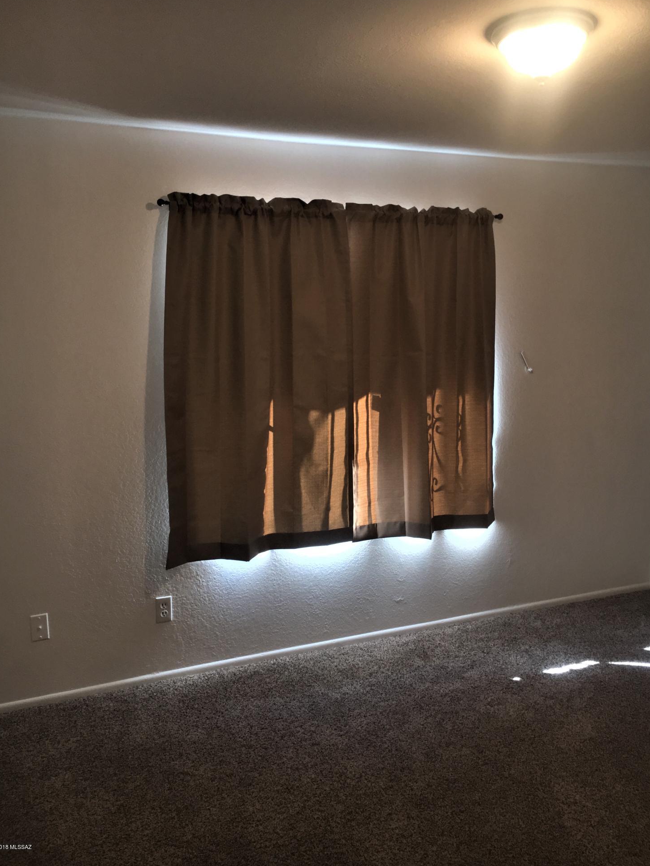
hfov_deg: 46.8
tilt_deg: -7.8
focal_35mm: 30
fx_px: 751
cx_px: 325
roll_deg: +0.8
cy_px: 427
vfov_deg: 60.0
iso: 32
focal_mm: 4.15
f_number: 2.2
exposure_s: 1/30
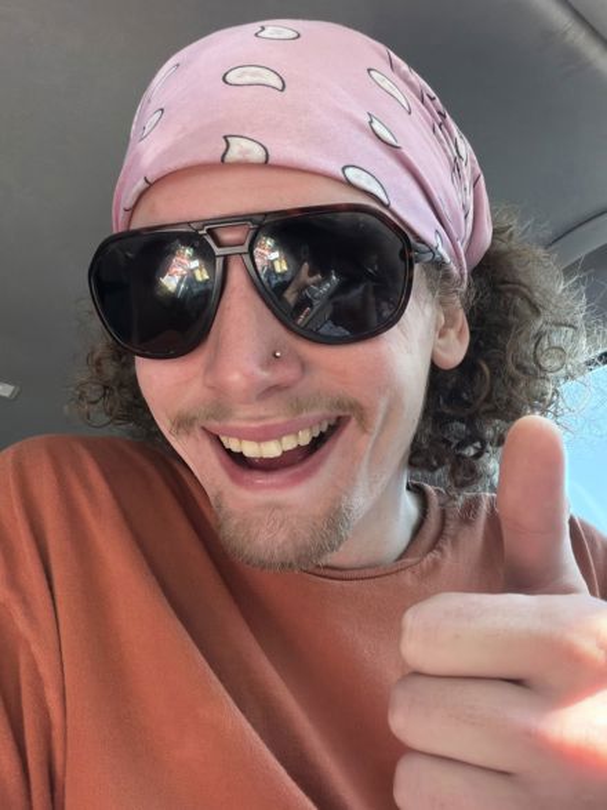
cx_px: 304
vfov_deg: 60.0
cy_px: 405
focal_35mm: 30
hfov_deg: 46.8
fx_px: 702
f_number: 1.9
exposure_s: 1/358
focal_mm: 2.71
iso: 320
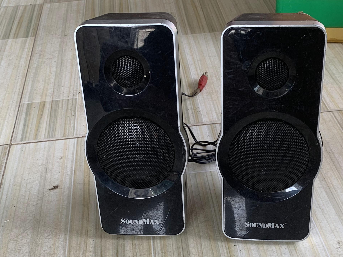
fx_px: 545
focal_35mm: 55
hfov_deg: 34.9
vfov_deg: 26.2
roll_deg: +1.0
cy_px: 200
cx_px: 200
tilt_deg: -37.6
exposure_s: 1/121
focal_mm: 4.25
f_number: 1.8
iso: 50
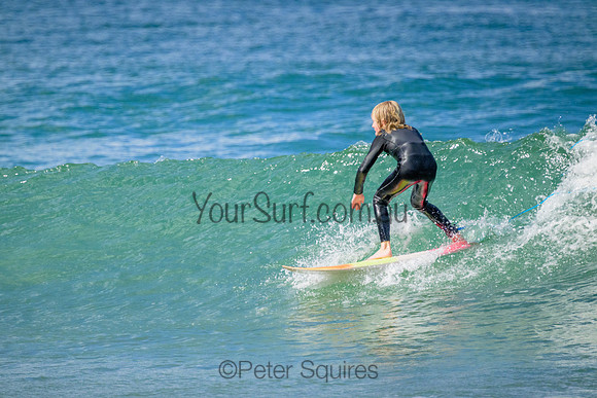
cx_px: 298
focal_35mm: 800
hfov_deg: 2.6
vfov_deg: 1.7
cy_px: 199
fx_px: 13269
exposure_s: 1/1600
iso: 3200
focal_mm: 800
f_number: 11
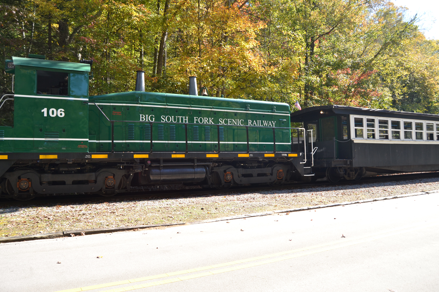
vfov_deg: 47.9
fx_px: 329
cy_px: 146
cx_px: 220
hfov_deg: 67.4
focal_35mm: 27
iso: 200
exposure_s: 1/250
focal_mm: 18
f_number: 5.6
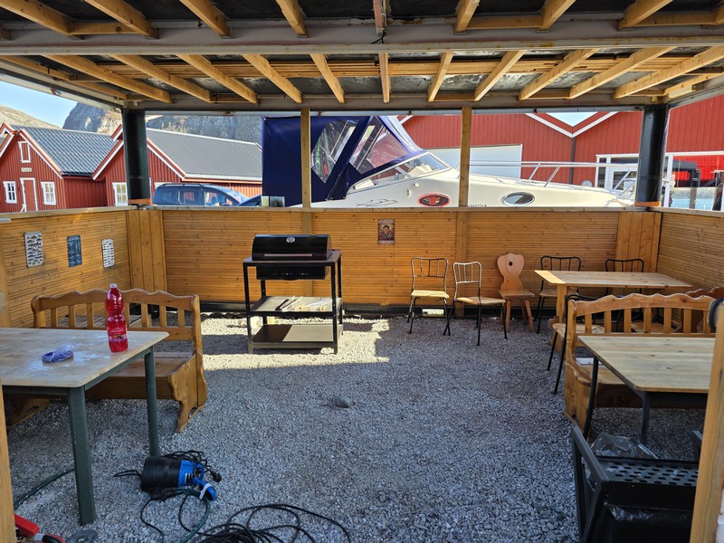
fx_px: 481
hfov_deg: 73.9
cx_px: 362
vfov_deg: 58.9
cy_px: 272
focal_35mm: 23
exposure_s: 1/359
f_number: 1.7
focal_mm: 6.3
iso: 25
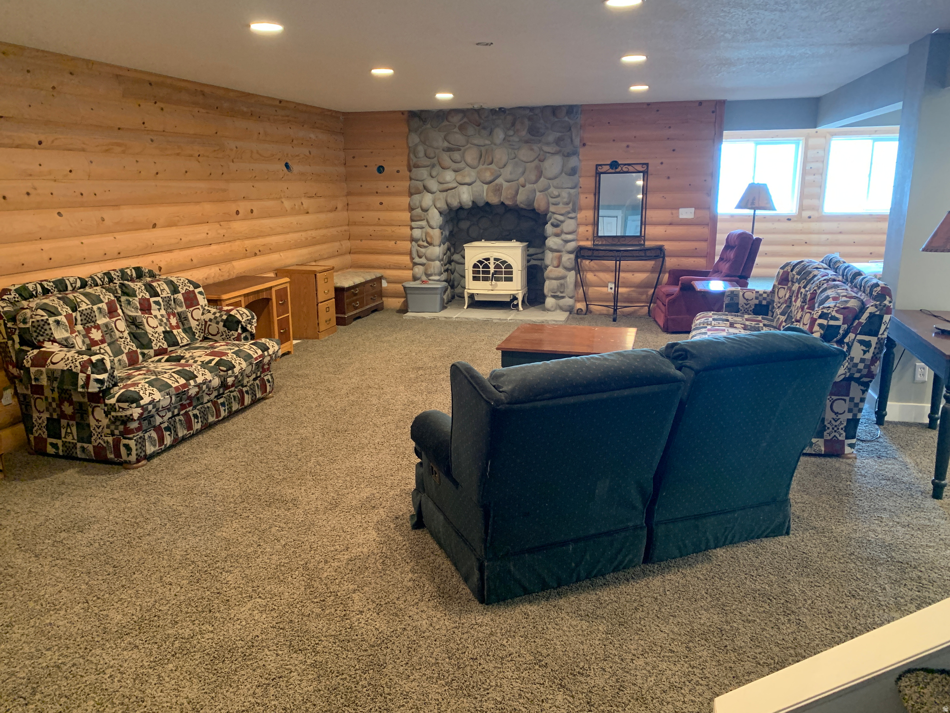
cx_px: 475
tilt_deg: -13.6
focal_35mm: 26
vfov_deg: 53.1
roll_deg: +0.7
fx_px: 714
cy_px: 356
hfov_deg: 67.3
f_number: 1.8
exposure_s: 1/30
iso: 500
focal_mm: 4.25
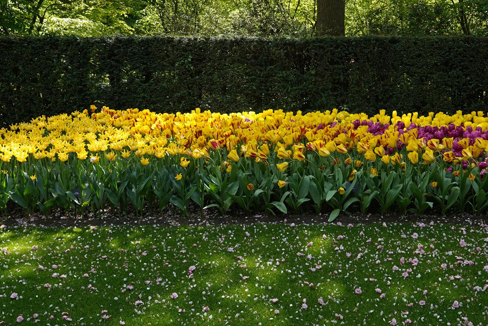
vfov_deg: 28.7
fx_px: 637
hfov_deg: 41.6
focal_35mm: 47
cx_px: 301
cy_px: 161
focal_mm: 24
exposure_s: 1/100
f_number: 5.6
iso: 100
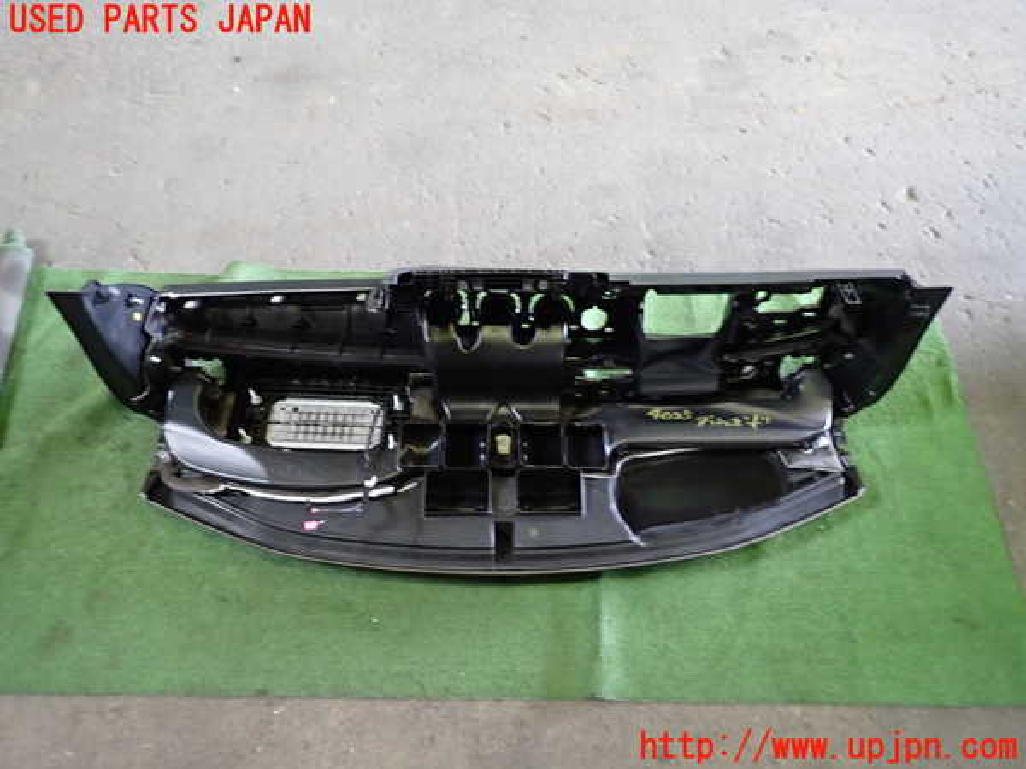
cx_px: 513
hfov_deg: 69.4
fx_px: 741
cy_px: 384
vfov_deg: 54.9
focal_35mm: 25
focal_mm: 4.5
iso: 400
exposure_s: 1/30
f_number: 2
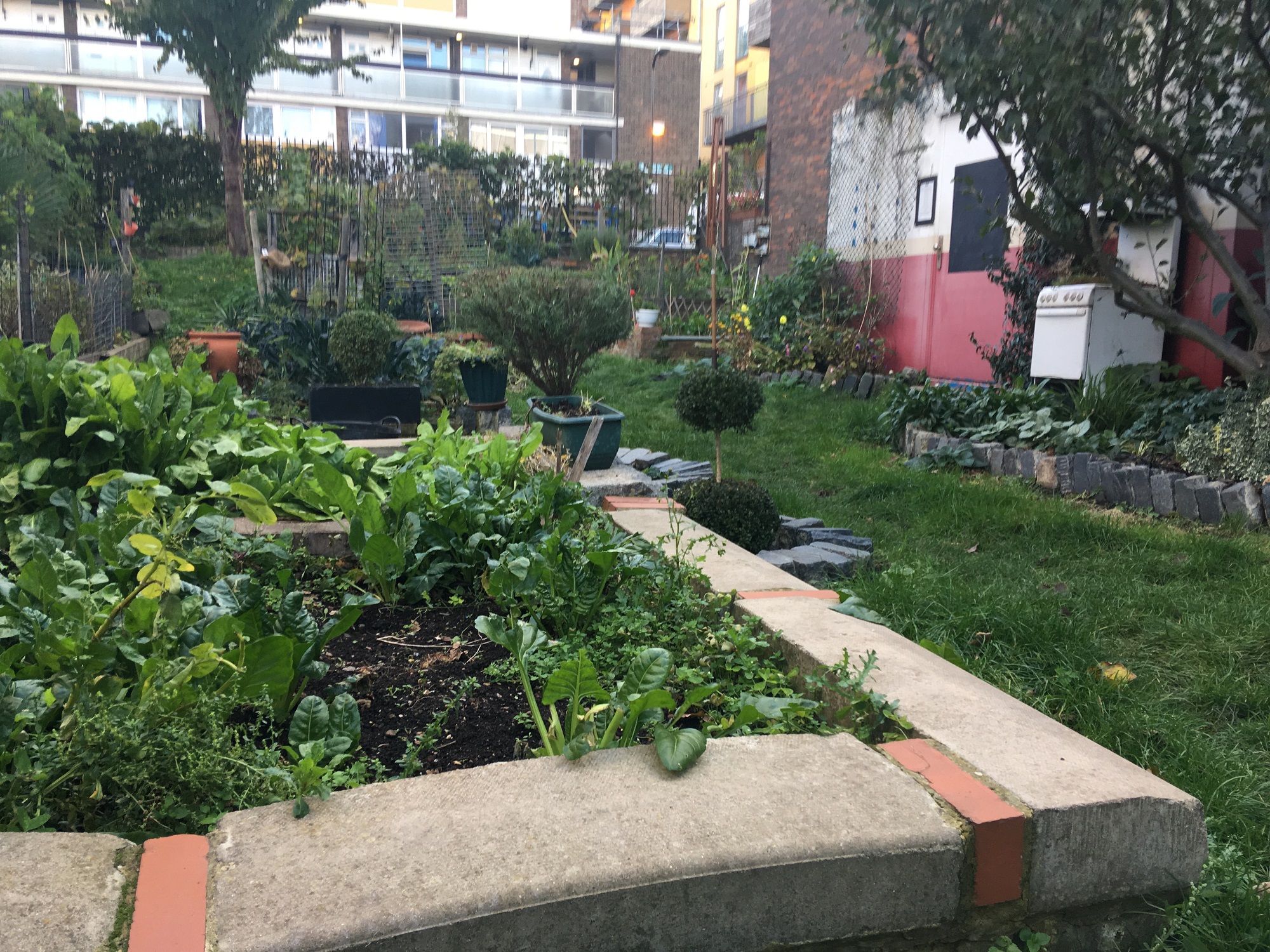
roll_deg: -1.1
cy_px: 476
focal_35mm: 29
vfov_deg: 48.2
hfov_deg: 61.7
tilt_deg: -9.4
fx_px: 1064
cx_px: 635
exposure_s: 1/100
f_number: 2.2
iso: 32
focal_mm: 4.15
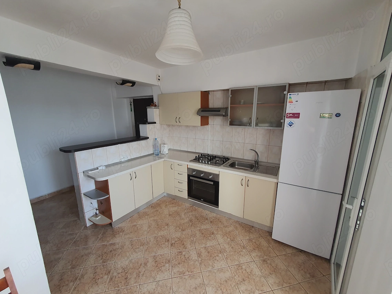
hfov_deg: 106.2
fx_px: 147
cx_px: 196
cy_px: 147
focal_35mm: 13
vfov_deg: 89.9
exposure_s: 1/50
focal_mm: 1.8
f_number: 2.2
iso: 125
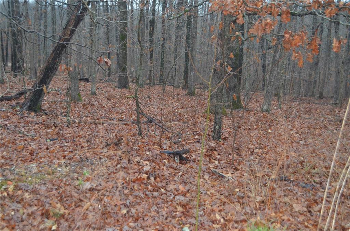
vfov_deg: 27.9
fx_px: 465
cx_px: 175
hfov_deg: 41.2
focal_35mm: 48
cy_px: 116
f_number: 4.8
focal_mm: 32
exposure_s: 1/60
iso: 1400
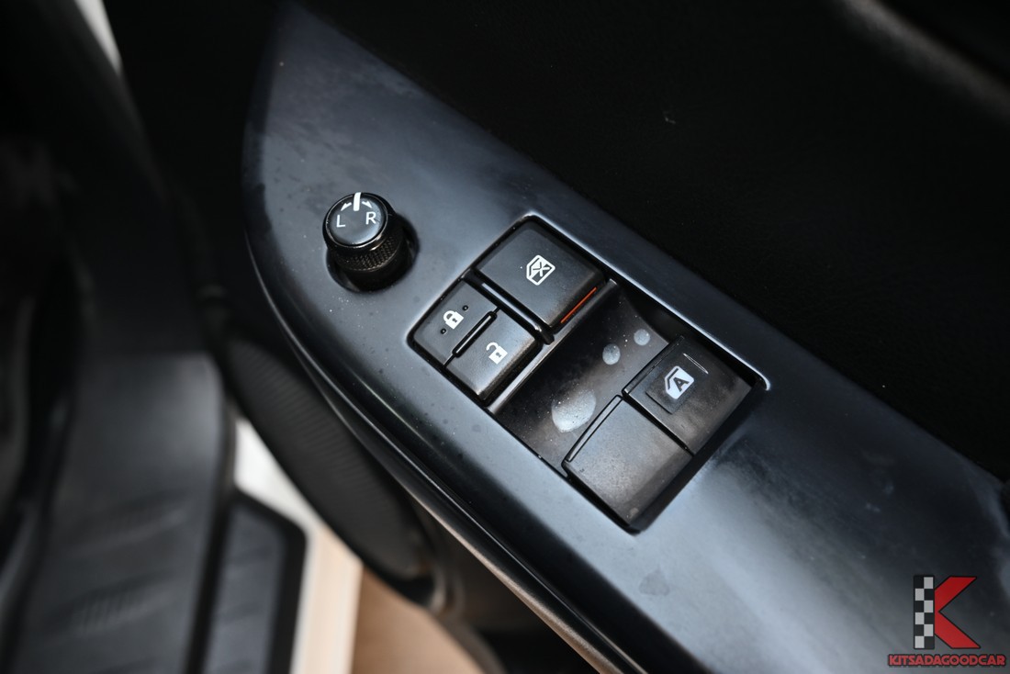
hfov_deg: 54.4
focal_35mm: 35
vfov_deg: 37.9
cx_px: 505
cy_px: 337
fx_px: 982
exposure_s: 1/30
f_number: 6.7
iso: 400
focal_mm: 35
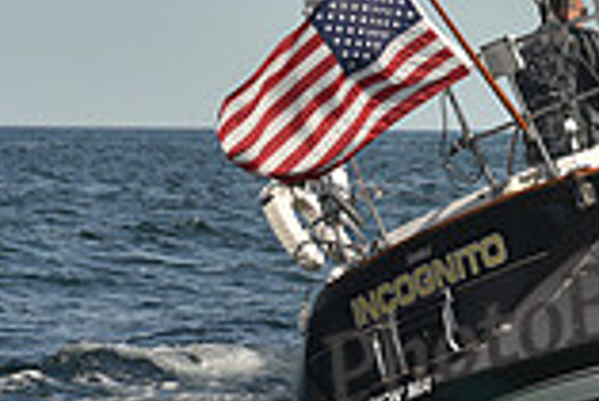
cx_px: 1061
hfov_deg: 7.7
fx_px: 4313
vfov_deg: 5.3
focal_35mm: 259
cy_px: 59
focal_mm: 70
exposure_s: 1/640
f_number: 8
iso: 250
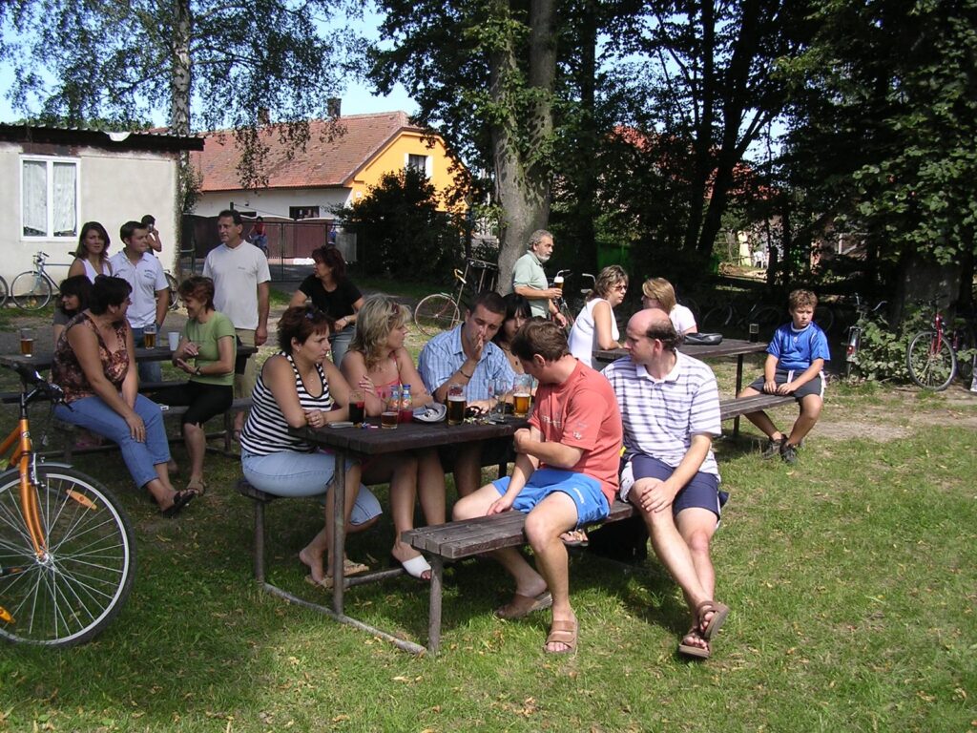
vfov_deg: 37.7
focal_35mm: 38
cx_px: 488
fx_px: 1073
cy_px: 366
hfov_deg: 49.0
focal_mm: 5.8
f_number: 2.8
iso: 100
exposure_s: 1/446
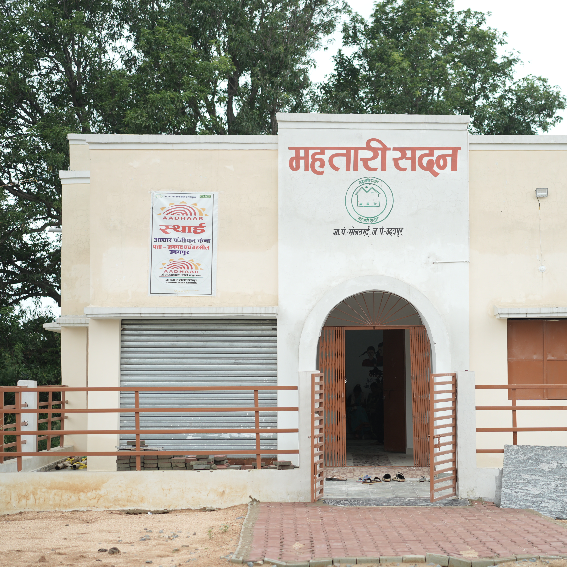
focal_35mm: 71
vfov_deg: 24.3
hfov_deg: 24.2
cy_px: 285
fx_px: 1316
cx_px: 379
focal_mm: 55
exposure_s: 1/800
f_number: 2.5
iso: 100
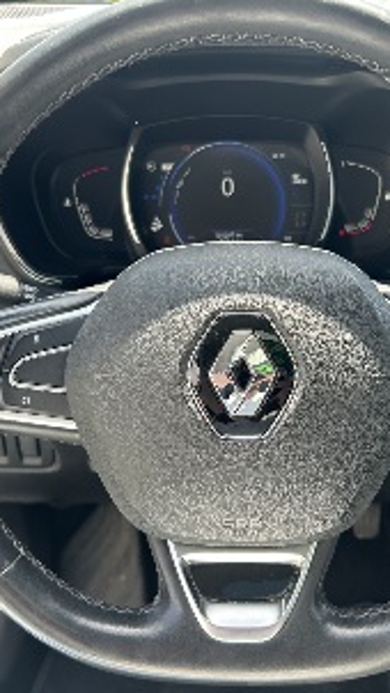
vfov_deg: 51.6
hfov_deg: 30.4
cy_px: 337
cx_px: 229
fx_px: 717
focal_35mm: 39
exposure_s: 1/200
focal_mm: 5.7
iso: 40
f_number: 1.5
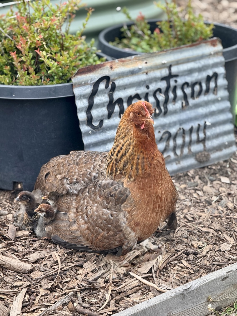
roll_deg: +0.0
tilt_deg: -26.0
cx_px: 118
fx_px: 1095
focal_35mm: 120
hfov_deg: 12.3
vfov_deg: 16.4
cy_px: 158
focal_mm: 15.66
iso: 50
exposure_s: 1/99
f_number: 2.8
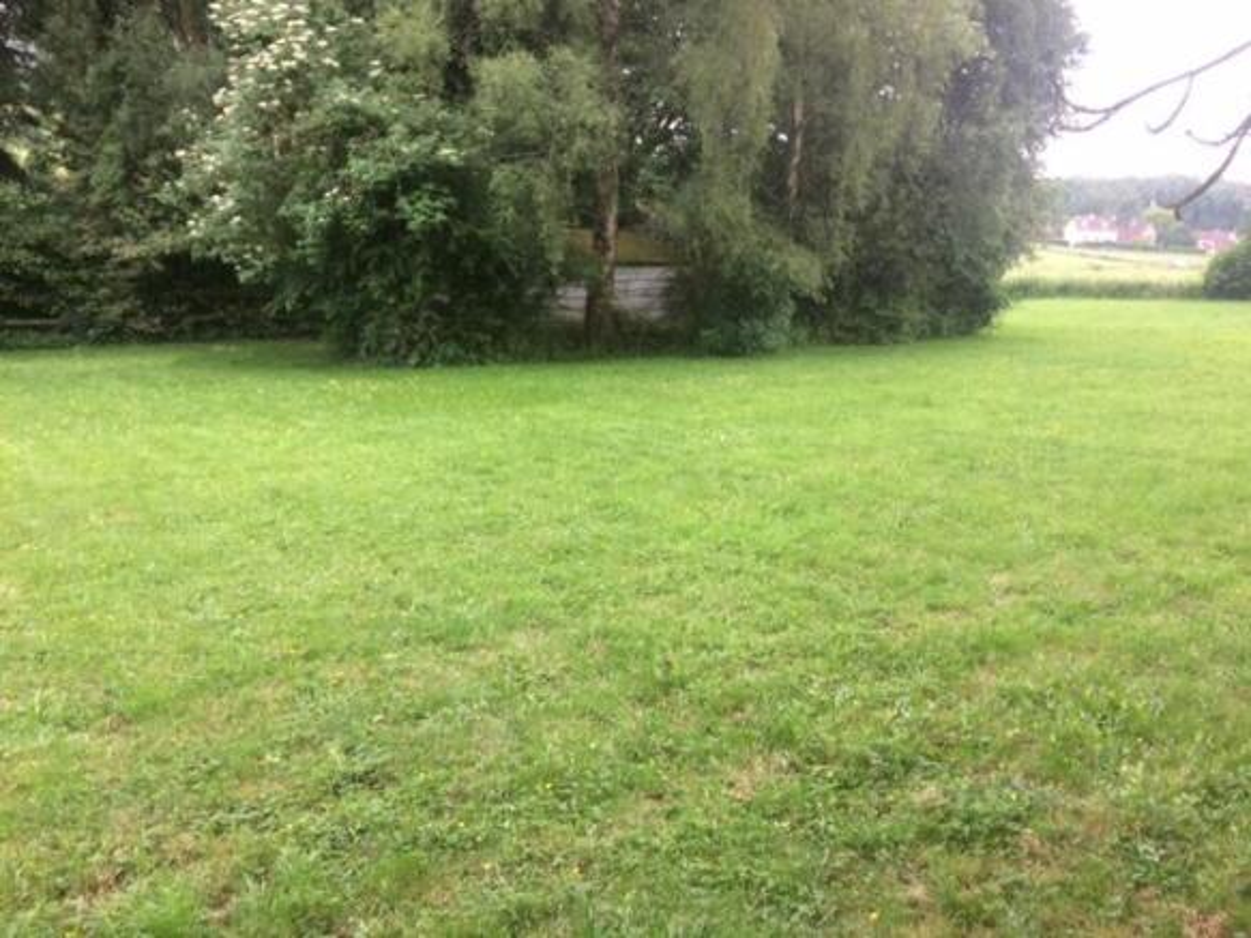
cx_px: 626
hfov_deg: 61.7
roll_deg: -2.0
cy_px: 469
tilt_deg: -14.2
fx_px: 1048
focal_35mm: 29
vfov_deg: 48.2
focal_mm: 4.15
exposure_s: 1/100
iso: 40
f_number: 2.2
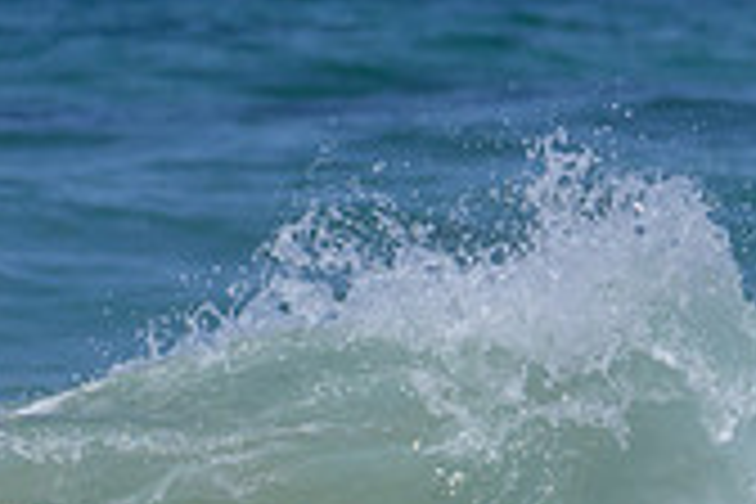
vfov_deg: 0.8
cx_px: 356
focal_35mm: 1831
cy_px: 794
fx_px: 38448
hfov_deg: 1.1
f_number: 11
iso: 560
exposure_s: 1/2000
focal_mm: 530
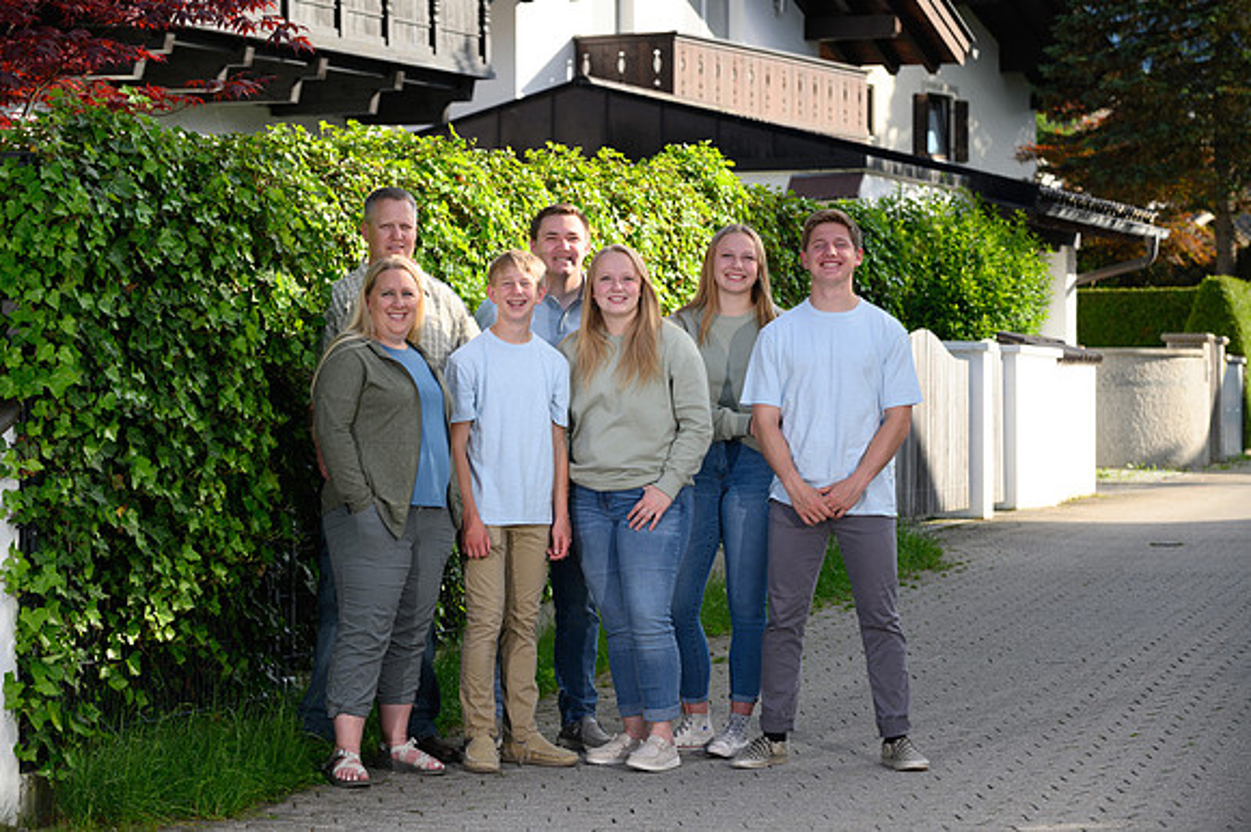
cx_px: 626
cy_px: 416
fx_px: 4029
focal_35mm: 116
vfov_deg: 11.8
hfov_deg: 17.7
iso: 400
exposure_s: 1/800
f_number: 5.6
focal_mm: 116
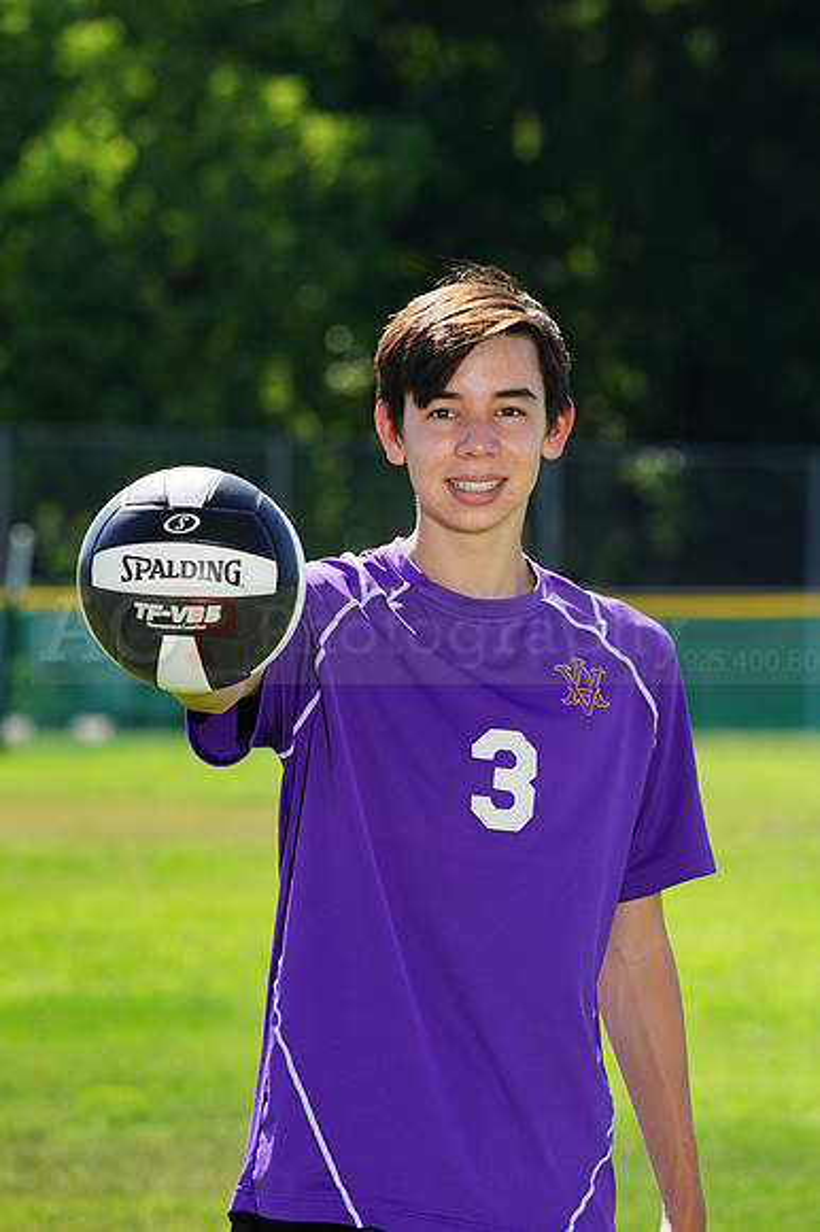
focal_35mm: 300
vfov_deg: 6.9
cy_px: 616
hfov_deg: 4.6
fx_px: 10261
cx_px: 410
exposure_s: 1/200
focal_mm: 300
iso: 200
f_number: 11
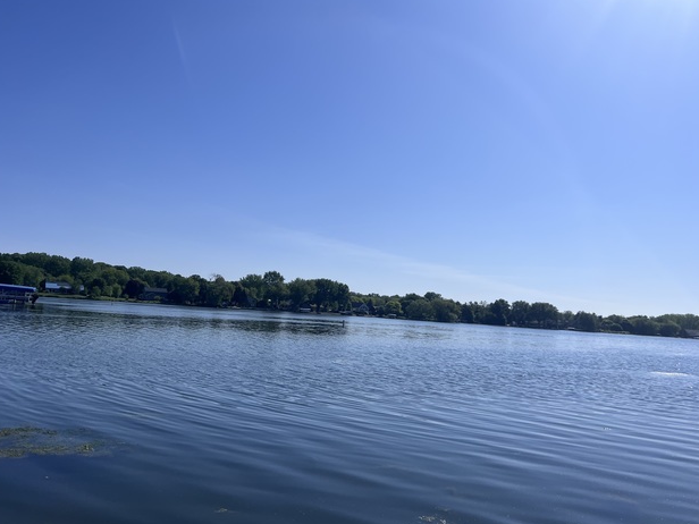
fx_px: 545
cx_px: 347
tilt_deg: +6.3
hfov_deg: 65.3
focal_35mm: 27
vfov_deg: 51.4
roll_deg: -4.0
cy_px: 257
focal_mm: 5.7
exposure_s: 1/11364
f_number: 1.5
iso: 50
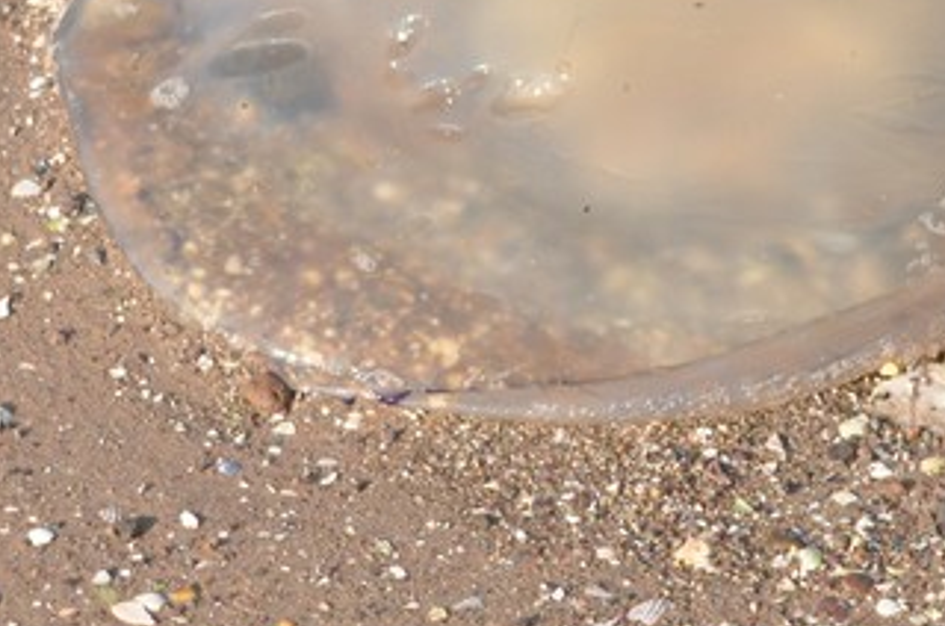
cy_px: 31
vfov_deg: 5.1
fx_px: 7073
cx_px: 579
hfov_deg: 7.6
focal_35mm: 270
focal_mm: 72
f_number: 5.6
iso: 800
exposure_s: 1/2000
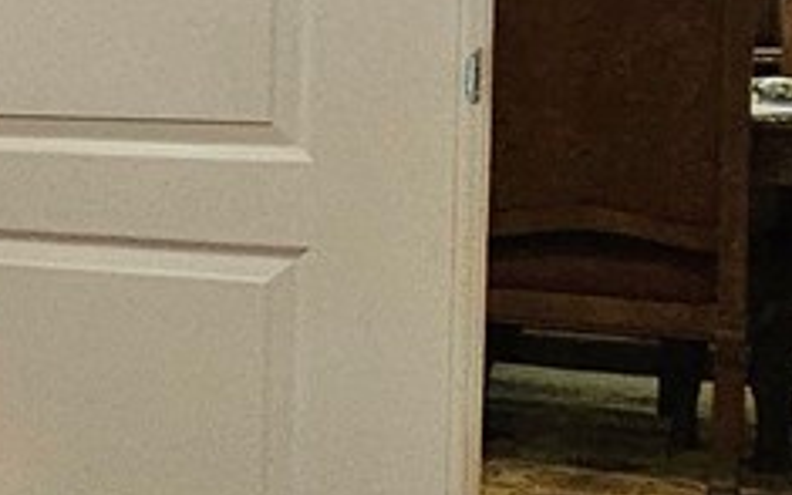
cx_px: -1129
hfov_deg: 14.3
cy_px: 104
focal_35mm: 94
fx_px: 2029
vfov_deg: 13.9
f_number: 2.2
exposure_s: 1/40
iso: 400
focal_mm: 2.2
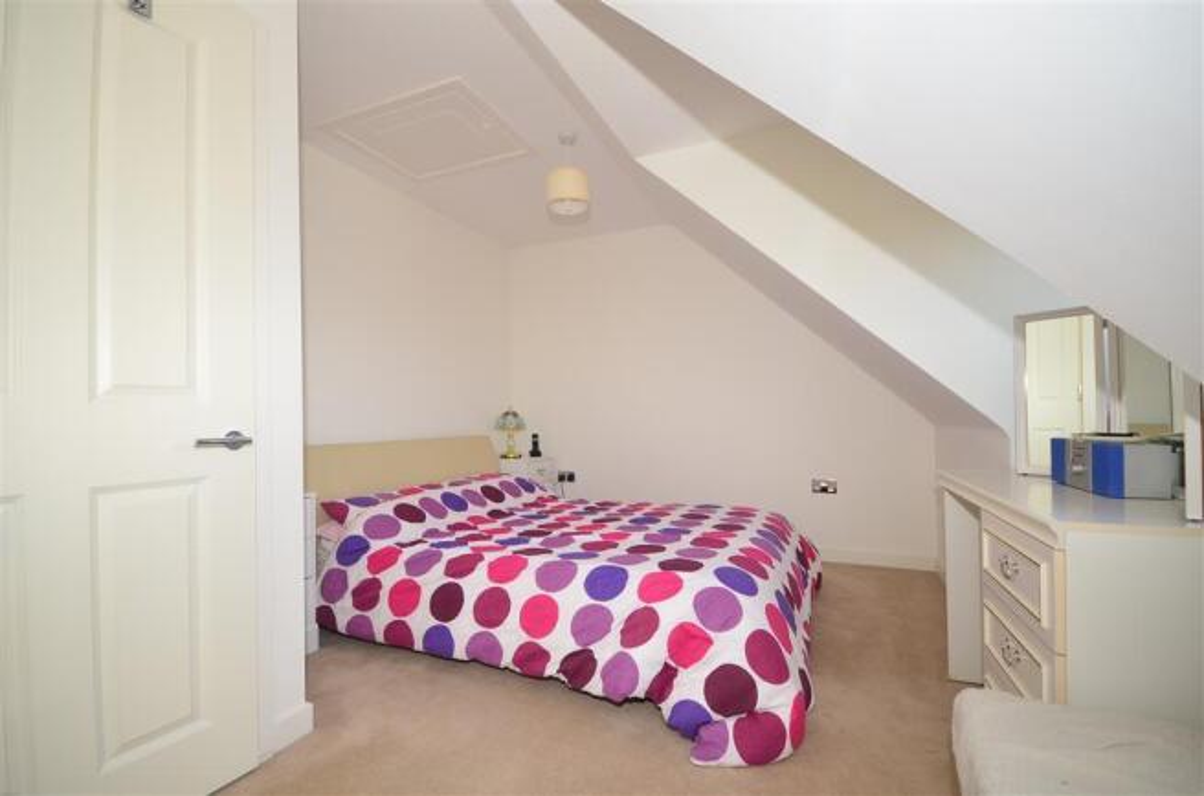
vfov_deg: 77.0
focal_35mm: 15
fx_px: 500
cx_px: 602
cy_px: 398
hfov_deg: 100.5
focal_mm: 10
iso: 200
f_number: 5
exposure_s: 1/50
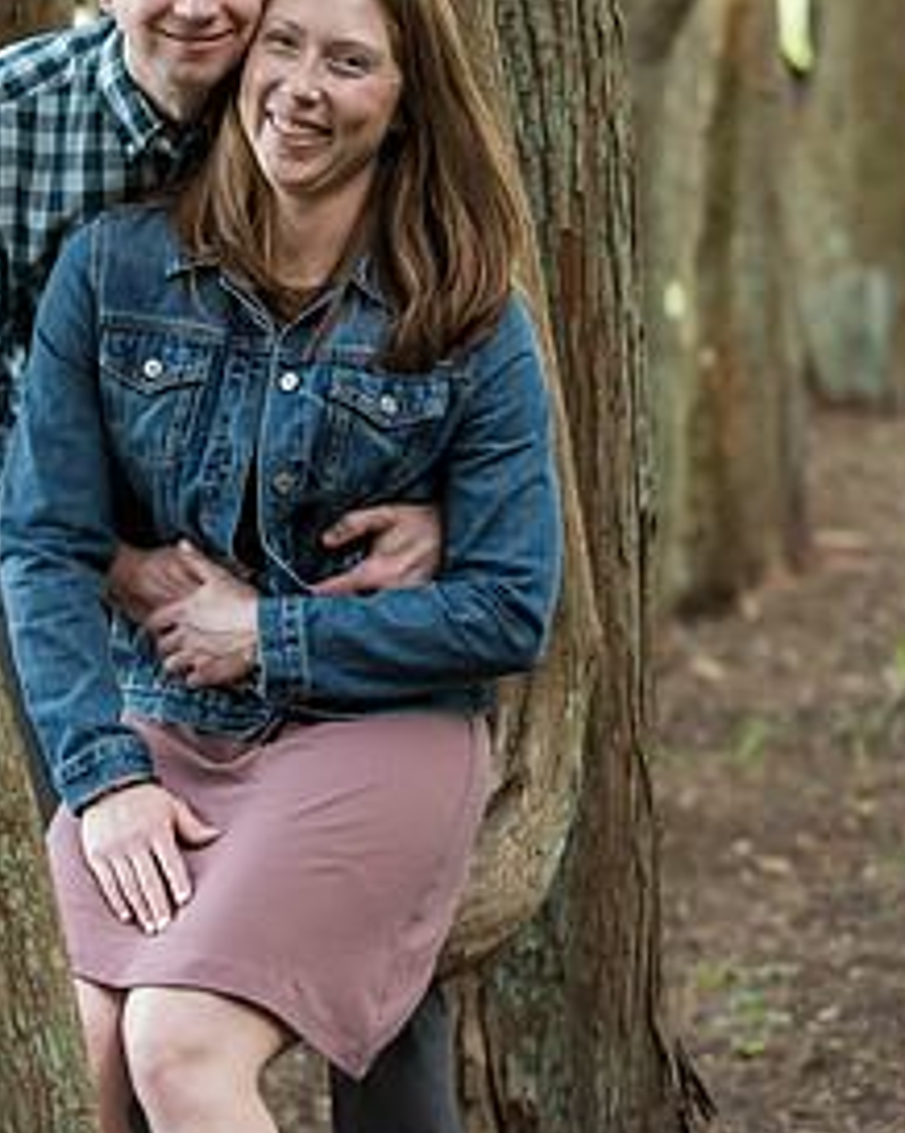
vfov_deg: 13.1
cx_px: 390
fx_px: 4927
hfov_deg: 10.5
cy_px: 261
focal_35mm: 147
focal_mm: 95
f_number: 3.5
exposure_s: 1/80
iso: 1250
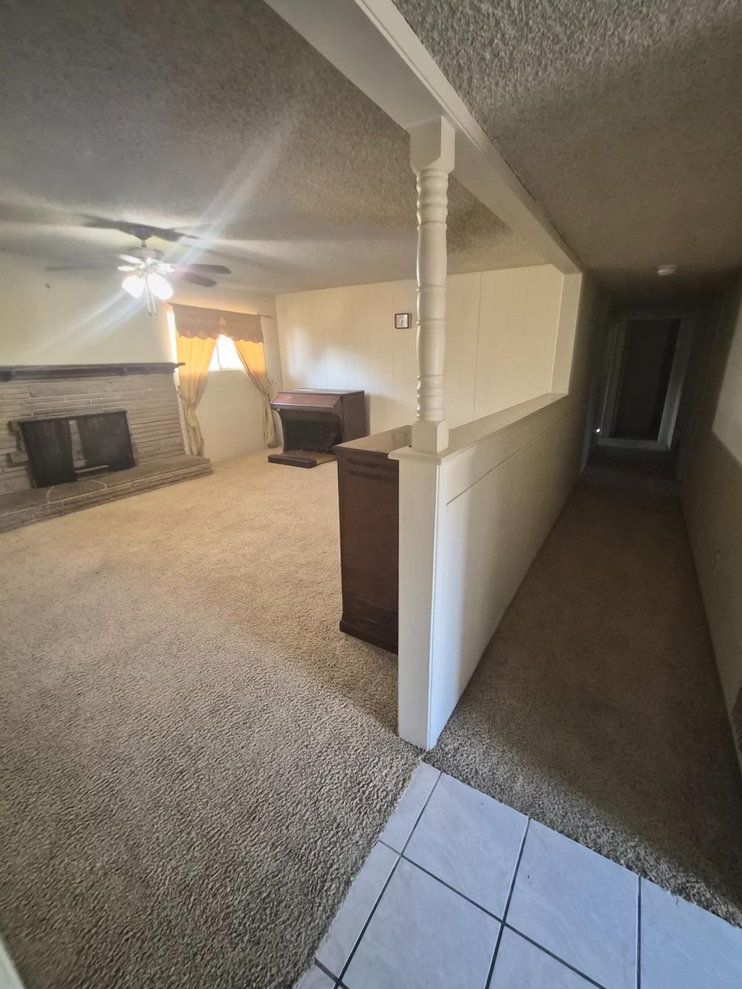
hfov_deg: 85.6
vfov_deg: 102.1
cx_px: 388
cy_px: 488
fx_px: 400
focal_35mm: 14
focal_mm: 1.7
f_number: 2.2
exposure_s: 1/60
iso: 640
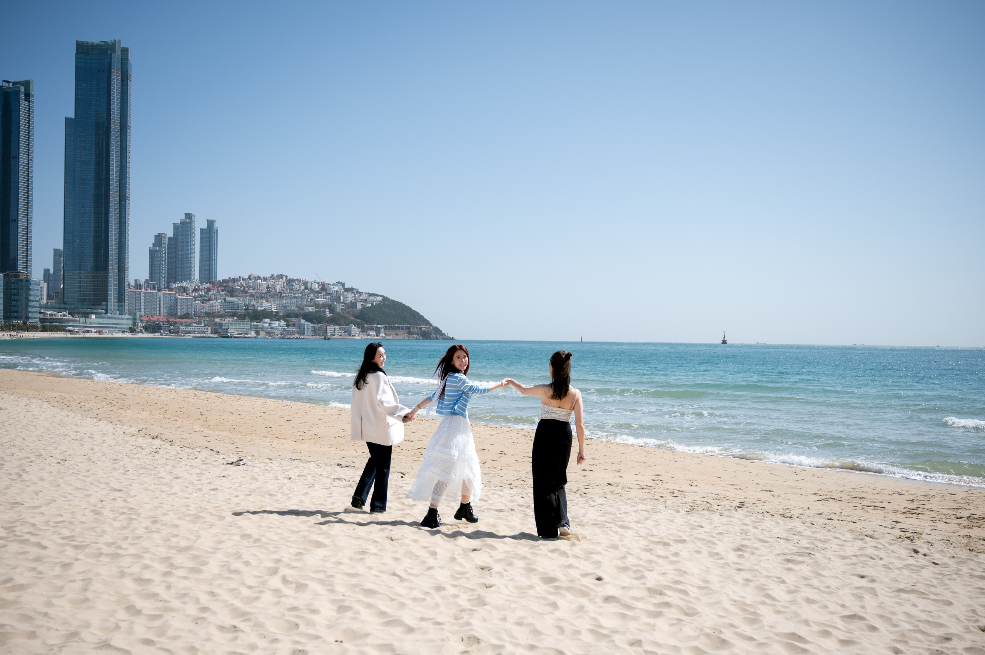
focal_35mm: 33
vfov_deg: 39.9
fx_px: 902
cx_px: 492
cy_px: 328
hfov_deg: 57.3
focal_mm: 33
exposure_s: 1/2000
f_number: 4
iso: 100
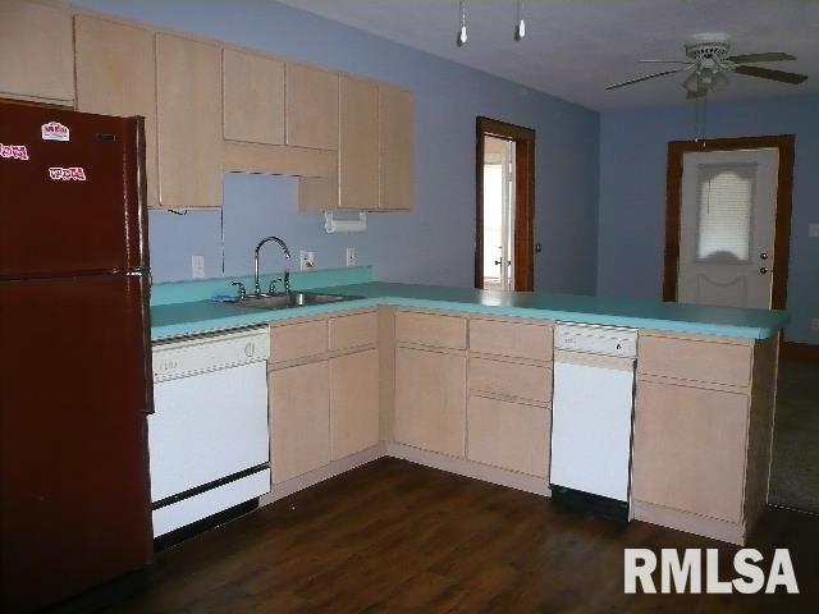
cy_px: 307
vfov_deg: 49.7
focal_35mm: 28
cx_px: 410
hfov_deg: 63.4
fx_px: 662
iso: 200
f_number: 2.8
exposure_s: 1/30
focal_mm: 4.6
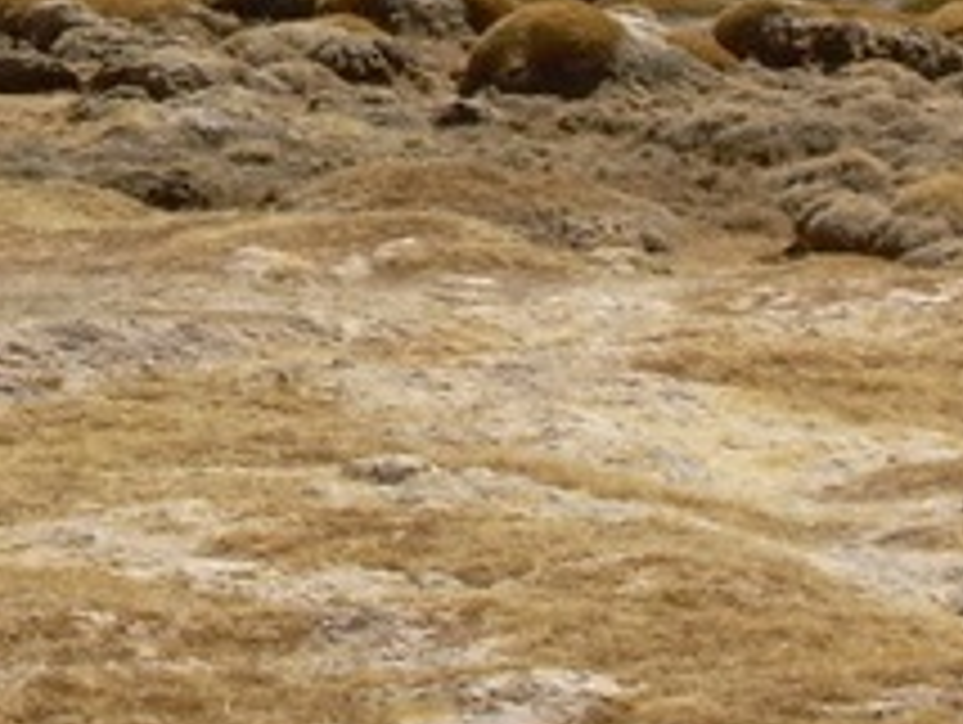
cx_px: -76
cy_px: -450
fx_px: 11447
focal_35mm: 411
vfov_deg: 3.6
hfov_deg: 4.8
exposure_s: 1/250
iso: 50
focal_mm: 18.9
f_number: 8
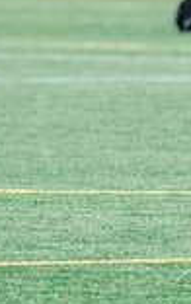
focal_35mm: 1765
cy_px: -22
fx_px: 14646
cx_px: -316
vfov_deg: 1.2
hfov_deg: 0.7
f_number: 3.2
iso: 250
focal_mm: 200
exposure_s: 1/640
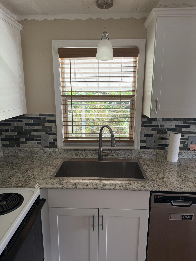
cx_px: 98
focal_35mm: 24
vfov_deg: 71.6
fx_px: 181
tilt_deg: -11.8
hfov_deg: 56.8
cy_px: 130
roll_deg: -0.4
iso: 160
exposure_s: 1/206
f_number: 1.78
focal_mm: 6.76
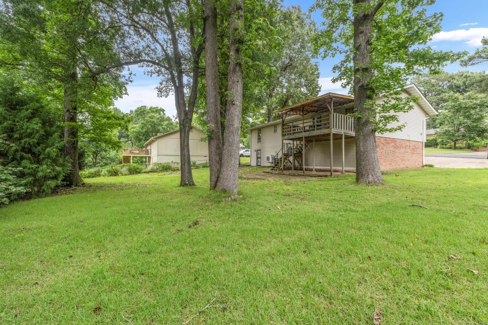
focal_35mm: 15
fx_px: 203
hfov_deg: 100.4
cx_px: 244
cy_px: 162
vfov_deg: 77.3
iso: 160
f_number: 9
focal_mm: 10
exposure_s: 1/30
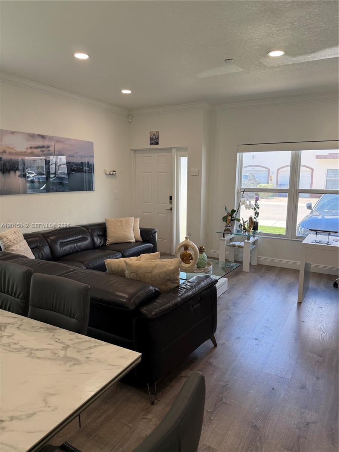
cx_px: 170
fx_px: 313
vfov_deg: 71.6
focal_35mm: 24
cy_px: 226
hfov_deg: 56.8
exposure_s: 1/208
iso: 125
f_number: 1.78
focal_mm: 6.76
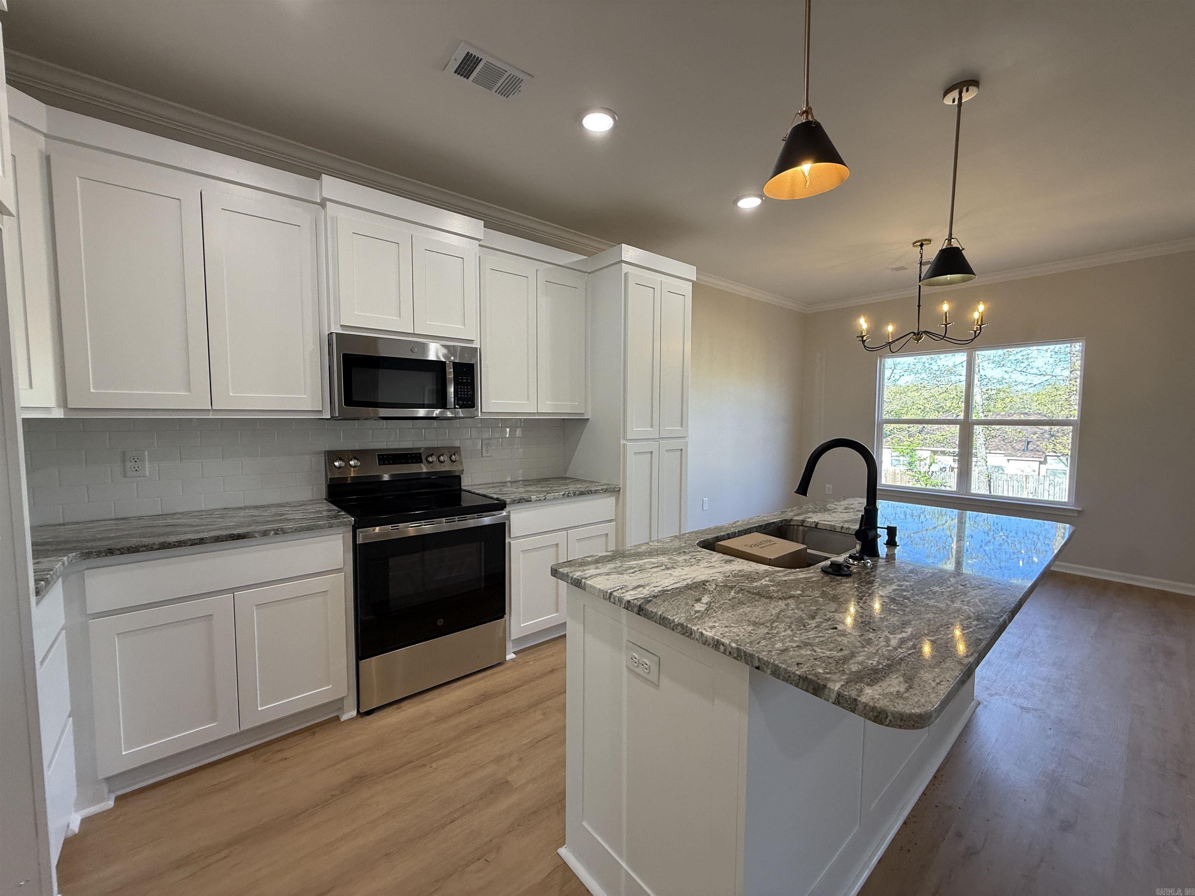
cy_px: 448
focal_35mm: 14
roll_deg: -0.5
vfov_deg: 85.7
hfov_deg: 102.1
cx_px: 598
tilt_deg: -2.6
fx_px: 483
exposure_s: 1/120
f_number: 2.2
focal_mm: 2.22
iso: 125
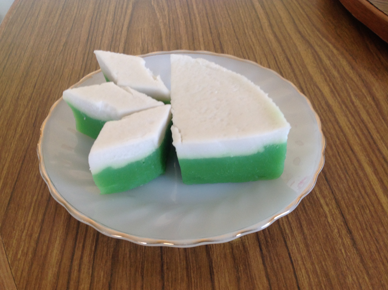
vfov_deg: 39.6
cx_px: 189
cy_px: 145
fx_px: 403
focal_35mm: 36
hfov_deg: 51.4
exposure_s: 1/15
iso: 100
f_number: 2.4
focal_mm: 4.28
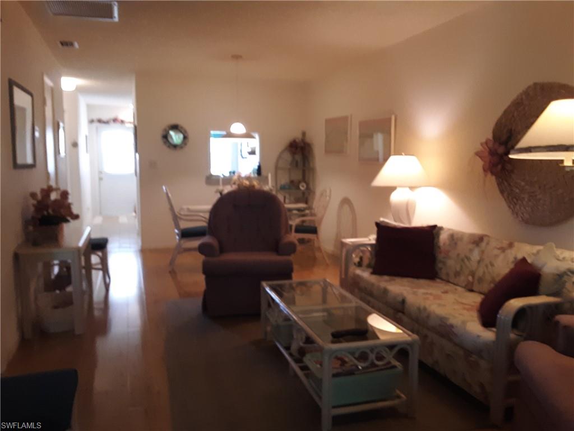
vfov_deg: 49.7
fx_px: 464
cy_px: 216
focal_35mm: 28
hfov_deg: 63.4
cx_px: 287
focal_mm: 2.91
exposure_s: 1/30
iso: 160
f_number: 1.9
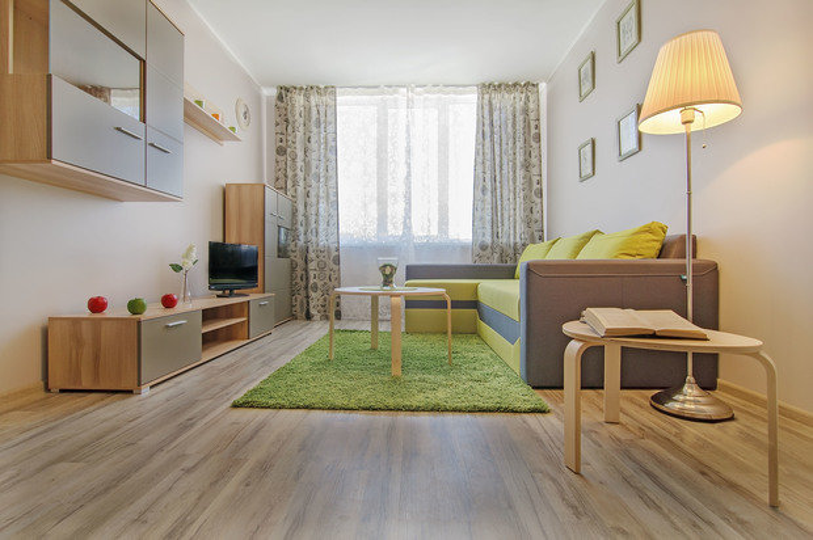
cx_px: 406
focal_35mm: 17
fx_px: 389
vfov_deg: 69.5
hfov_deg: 92.5
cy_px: 270
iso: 200
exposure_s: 1/10
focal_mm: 11.5
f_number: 8
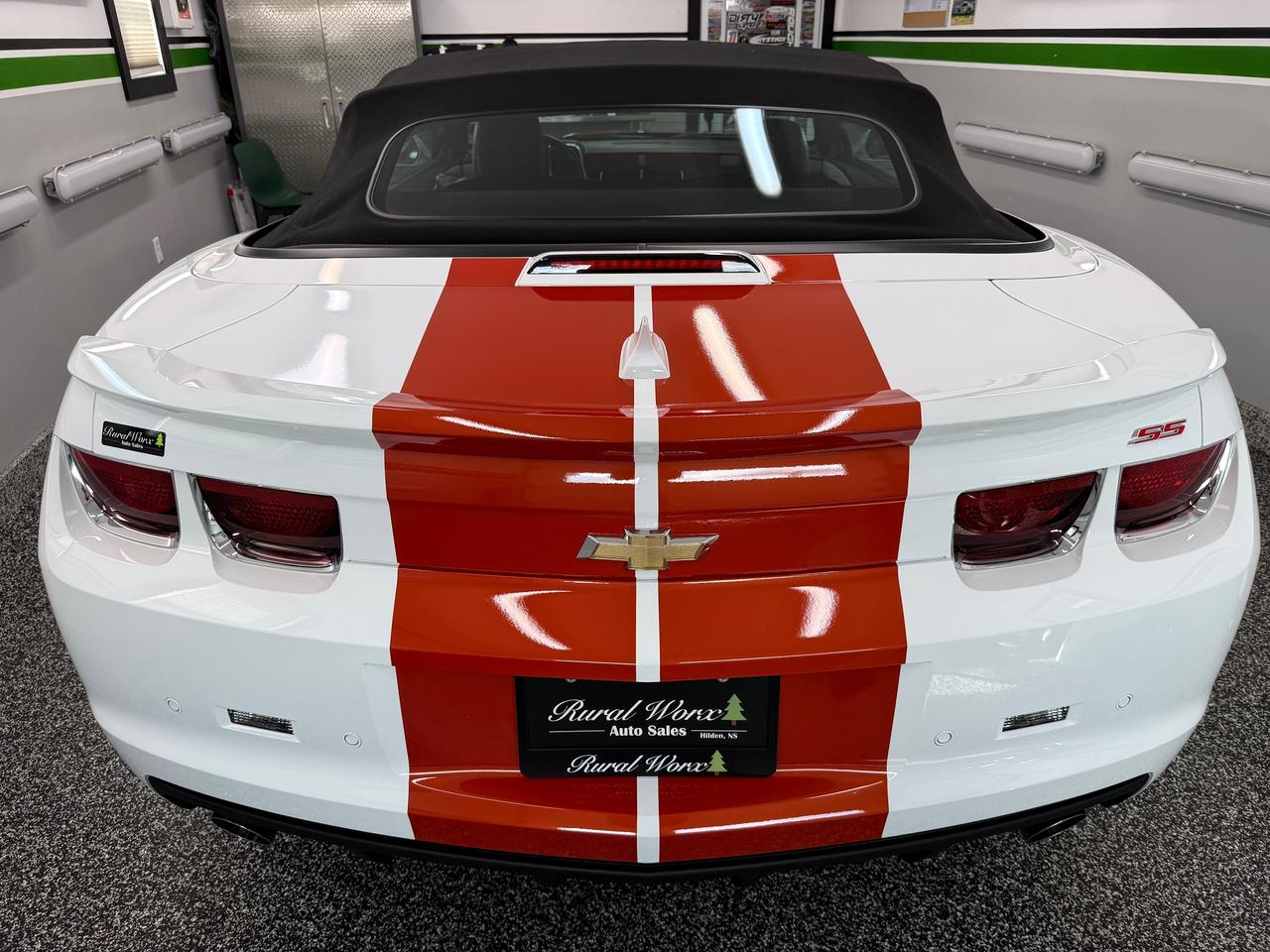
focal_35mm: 24
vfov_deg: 56.8
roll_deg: +0.3
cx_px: 635
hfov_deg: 71.6
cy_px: 476
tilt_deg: -25.9
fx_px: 881
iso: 64
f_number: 1.78
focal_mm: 6.76
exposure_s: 1/215
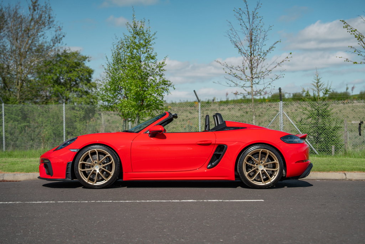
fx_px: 578
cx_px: 182
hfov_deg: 35.0
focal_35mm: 57
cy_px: 122
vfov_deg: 23.8
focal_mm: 57
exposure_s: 1/1600
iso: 100
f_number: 2.8
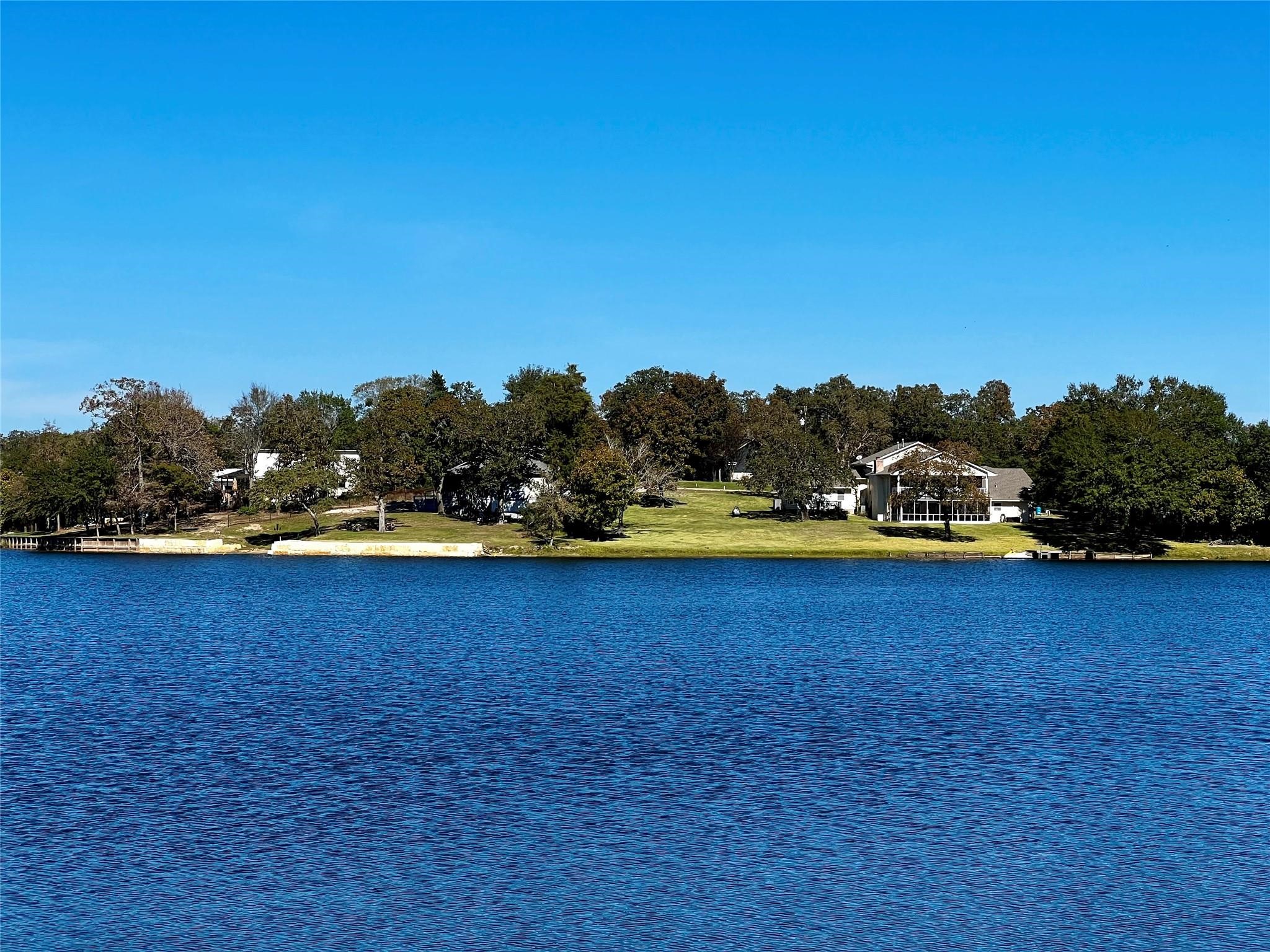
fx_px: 2825
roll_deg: -0.3
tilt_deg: +0.8
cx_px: 635
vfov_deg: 19.1
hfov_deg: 25.3
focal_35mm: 77
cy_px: 476
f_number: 2.8
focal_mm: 9
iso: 32
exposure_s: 1/1119
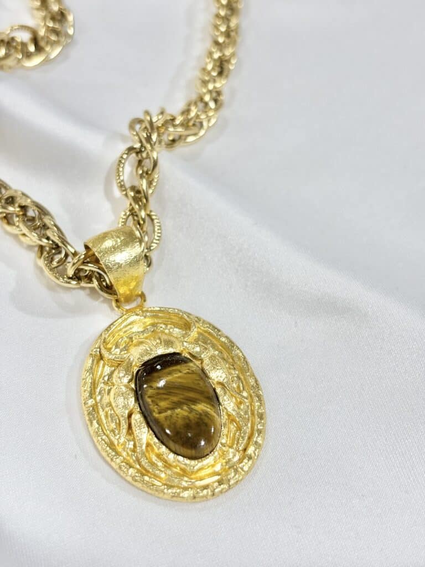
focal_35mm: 52
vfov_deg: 36.8
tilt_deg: -43.6
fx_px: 851
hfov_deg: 28.0
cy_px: 284
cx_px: 212
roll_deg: +7.9
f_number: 1.6
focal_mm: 5.96
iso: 25
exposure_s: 1/160
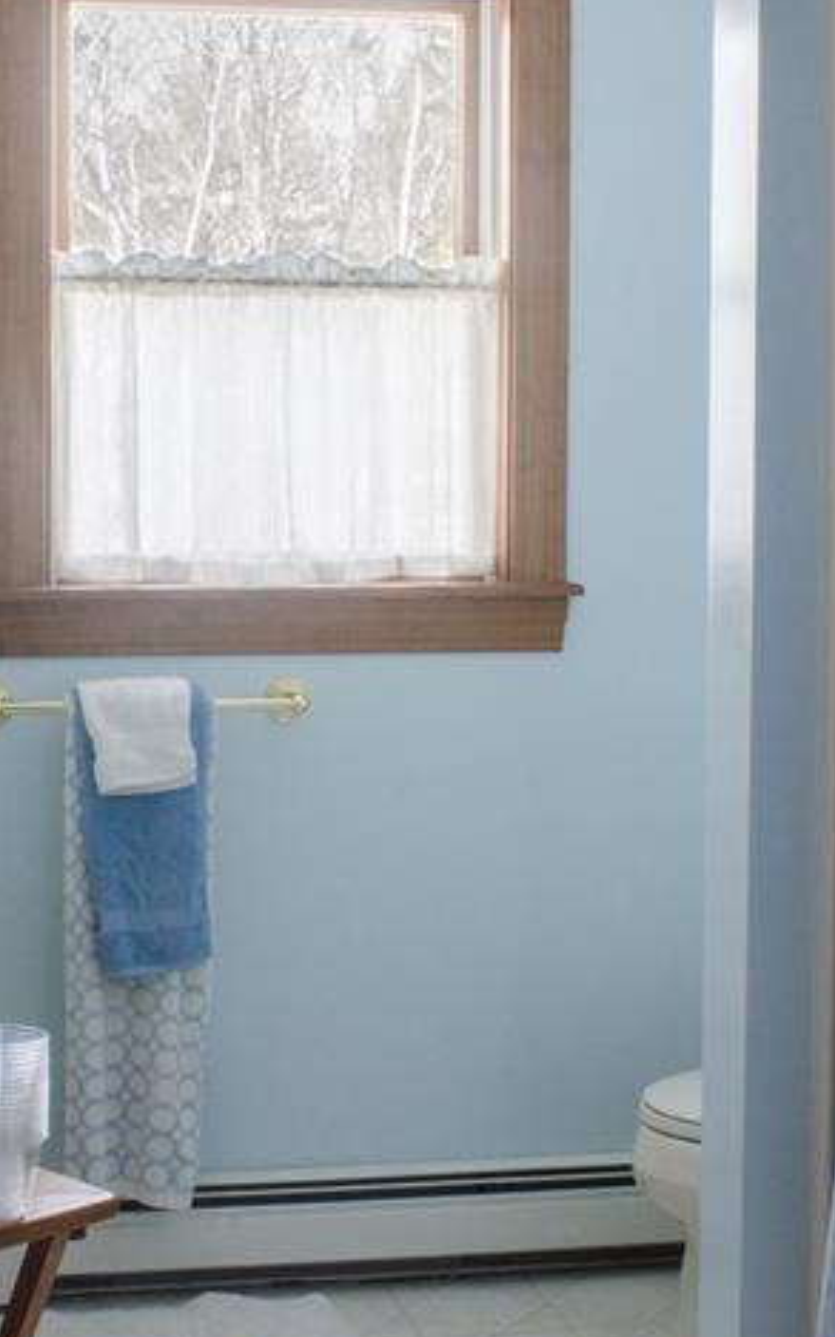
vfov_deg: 34.0
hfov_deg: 21.4
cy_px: 604
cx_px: 171
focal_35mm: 60
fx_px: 2185
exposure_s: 1/1.67
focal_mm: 24
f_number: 22
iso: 200
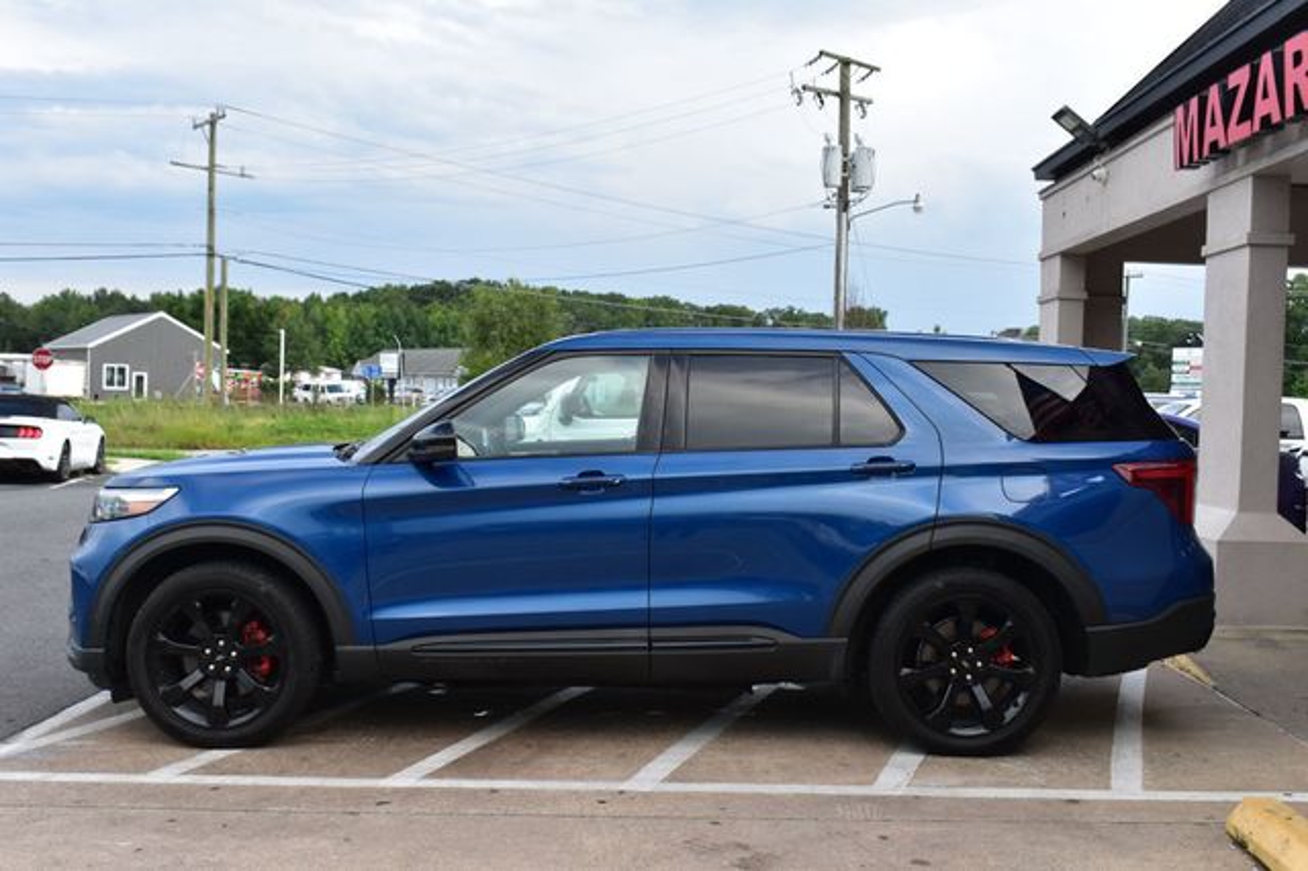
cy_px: 436
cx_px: 654
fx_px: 1471
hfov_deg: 47.9
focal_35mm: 40
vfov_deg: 33.0
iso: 400
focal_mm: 27
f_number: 9
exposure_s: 1/125
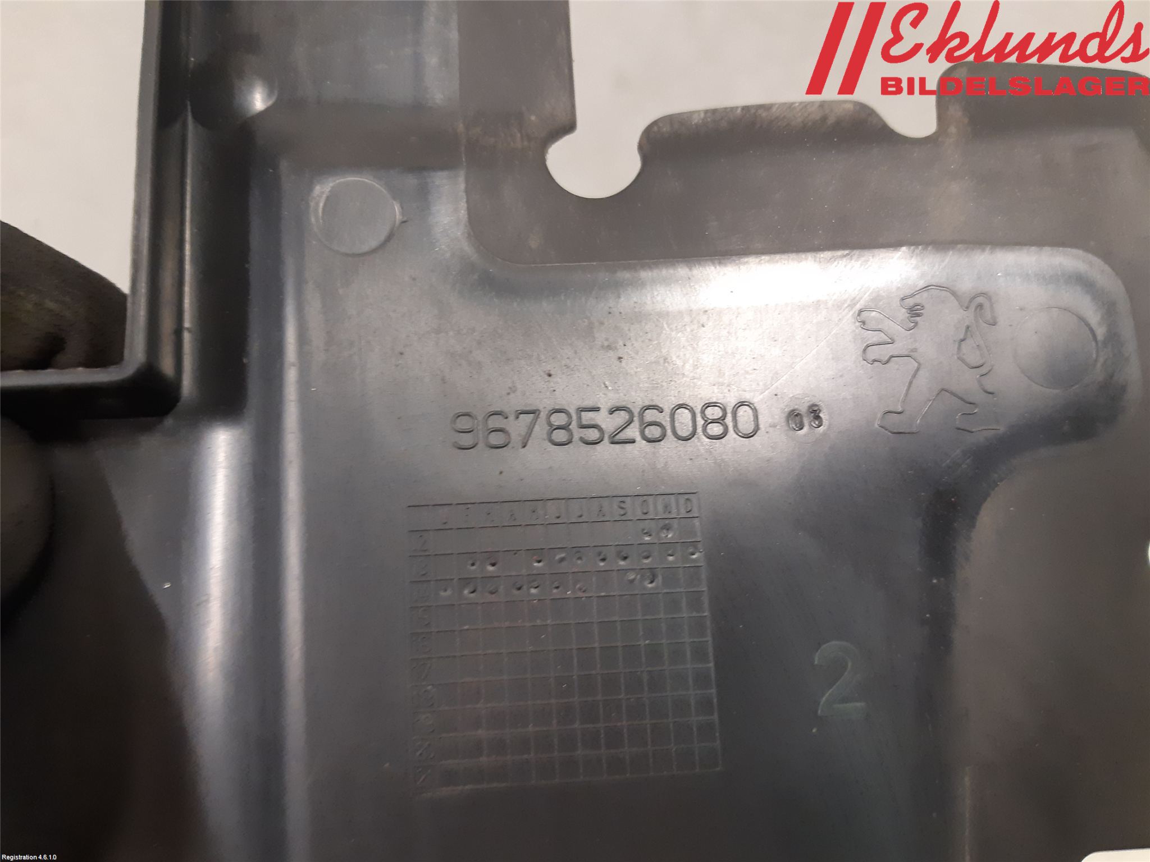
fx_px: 864
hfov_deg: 67.3
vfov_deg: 53.1
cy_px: 431
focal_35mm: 26
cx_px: 575
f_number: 1.7
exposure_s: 1/33
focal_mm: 3.93
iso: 250
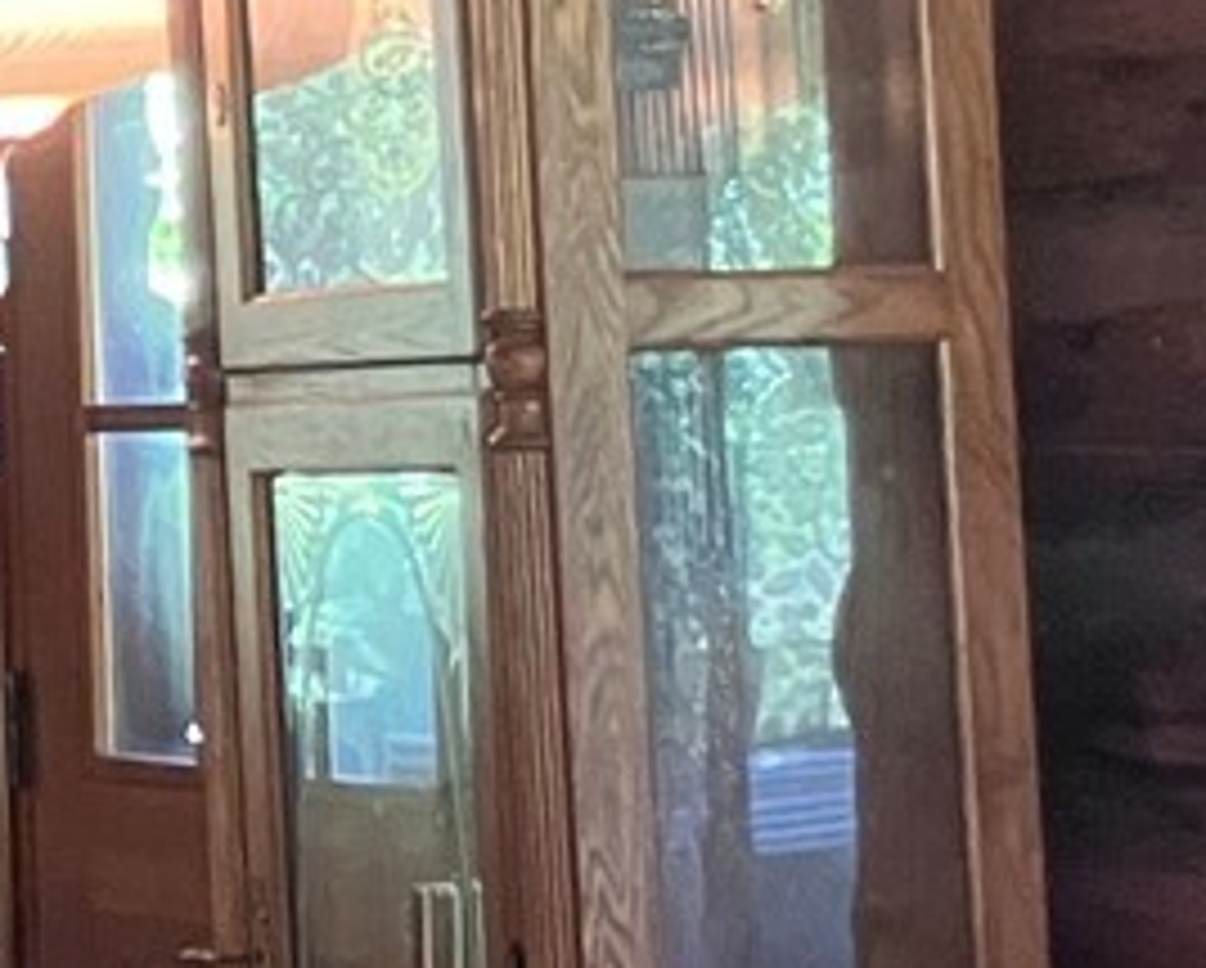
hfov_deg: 9.8
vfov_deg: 9.5
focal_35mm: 163
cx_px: -2079
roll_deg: +0.1
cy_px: 198
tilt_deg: +3.0
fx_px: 5824
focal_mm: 3.99
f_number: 1.8
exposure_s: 1/40
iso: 400
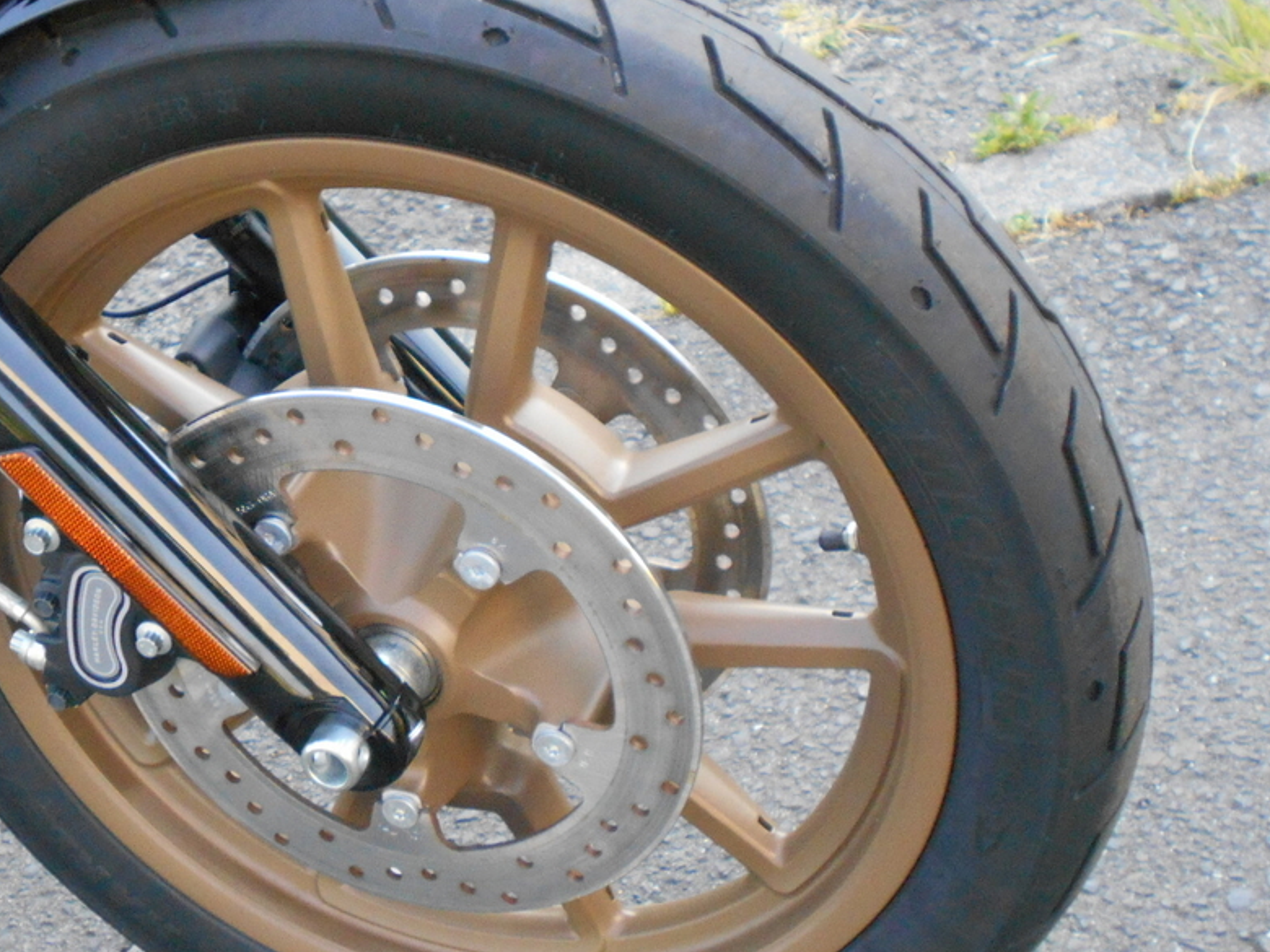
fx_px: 2201
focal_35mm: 60
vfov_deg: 24.4
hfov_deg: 31.9
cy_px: 524
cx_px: 422
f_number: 3.9
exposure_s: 1/250
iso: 500
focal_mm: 6.7
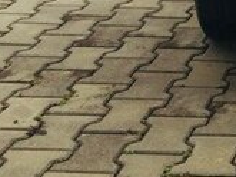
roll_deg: -0.6
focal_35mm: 116
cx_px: 416
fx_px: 791
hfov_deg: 14.9
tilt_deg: -11.6
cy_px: -105
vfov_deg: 12.1
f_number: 2.2
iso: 32
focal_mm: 4.15
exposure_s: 1/873
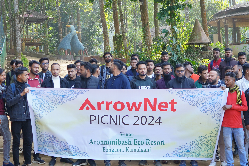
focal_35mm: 68
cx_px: 127
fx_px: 470
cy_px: 57
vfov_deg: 20.0
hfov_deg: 29.7
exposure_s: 1/125
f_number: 3.5
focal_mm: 30
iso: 125
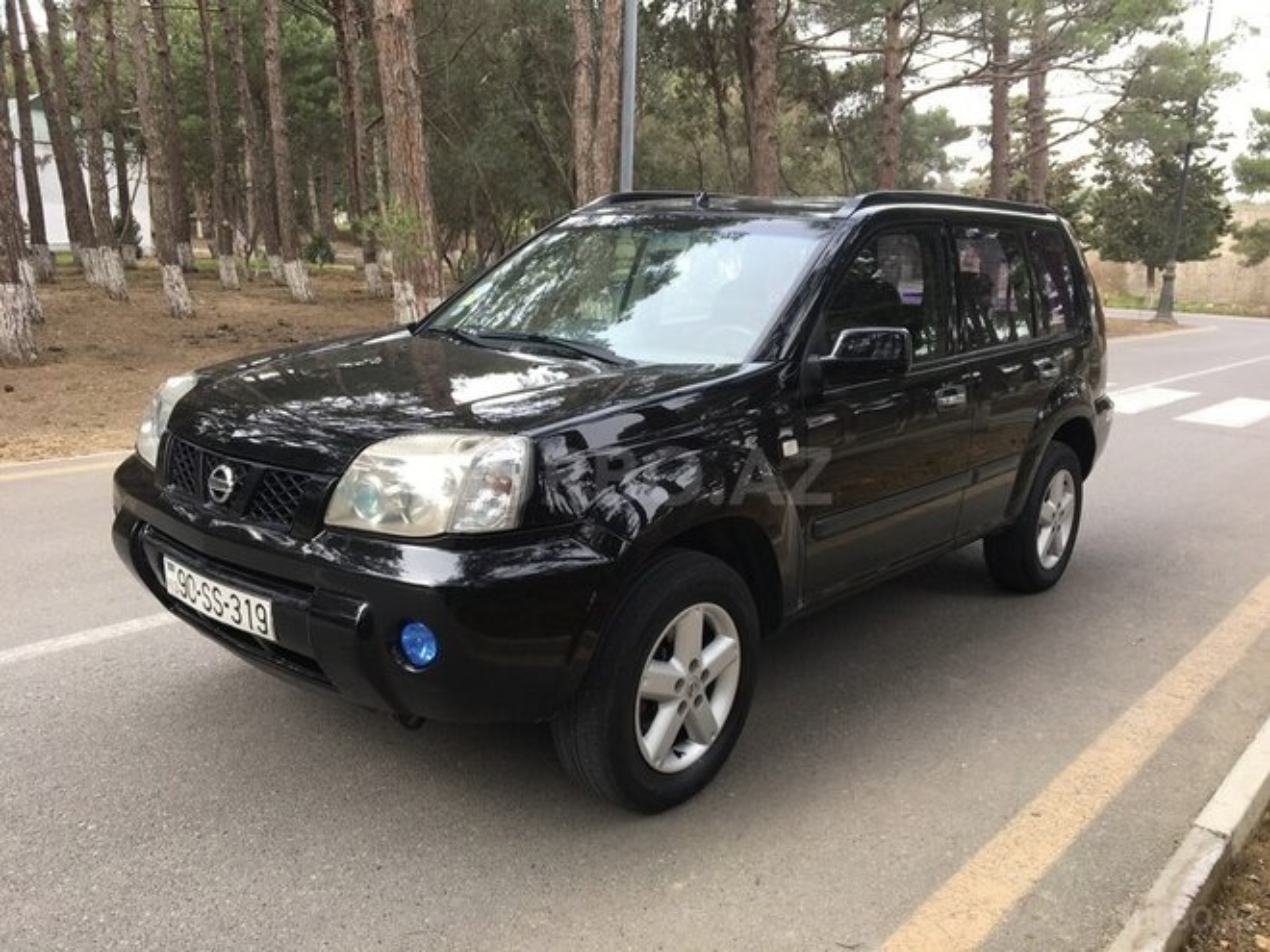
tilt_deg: -10.8
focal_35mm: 29
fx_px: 1064
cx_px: 635
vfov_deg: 48.2
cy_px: 476
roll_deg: -2.1
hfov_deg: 61.7
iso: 25
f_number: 2.2
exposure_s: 1/167
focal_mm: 4.15
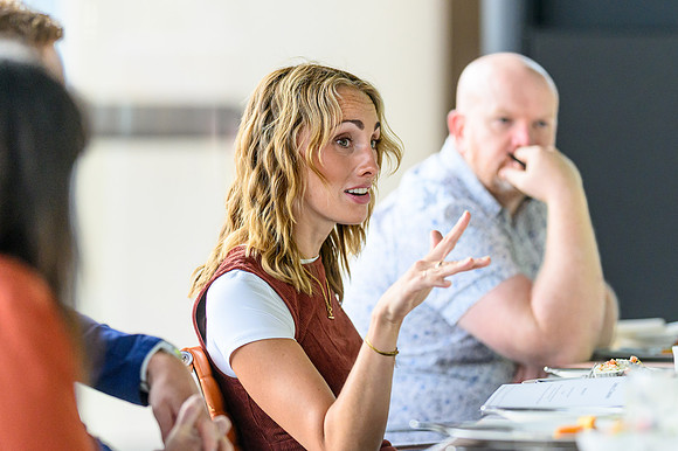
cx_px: 339
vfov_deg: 6.7
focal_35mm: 205
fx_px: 3866
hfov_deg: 10.0
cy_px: 226
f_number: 1.8
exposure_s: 1/1000
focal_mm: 135
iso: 1250
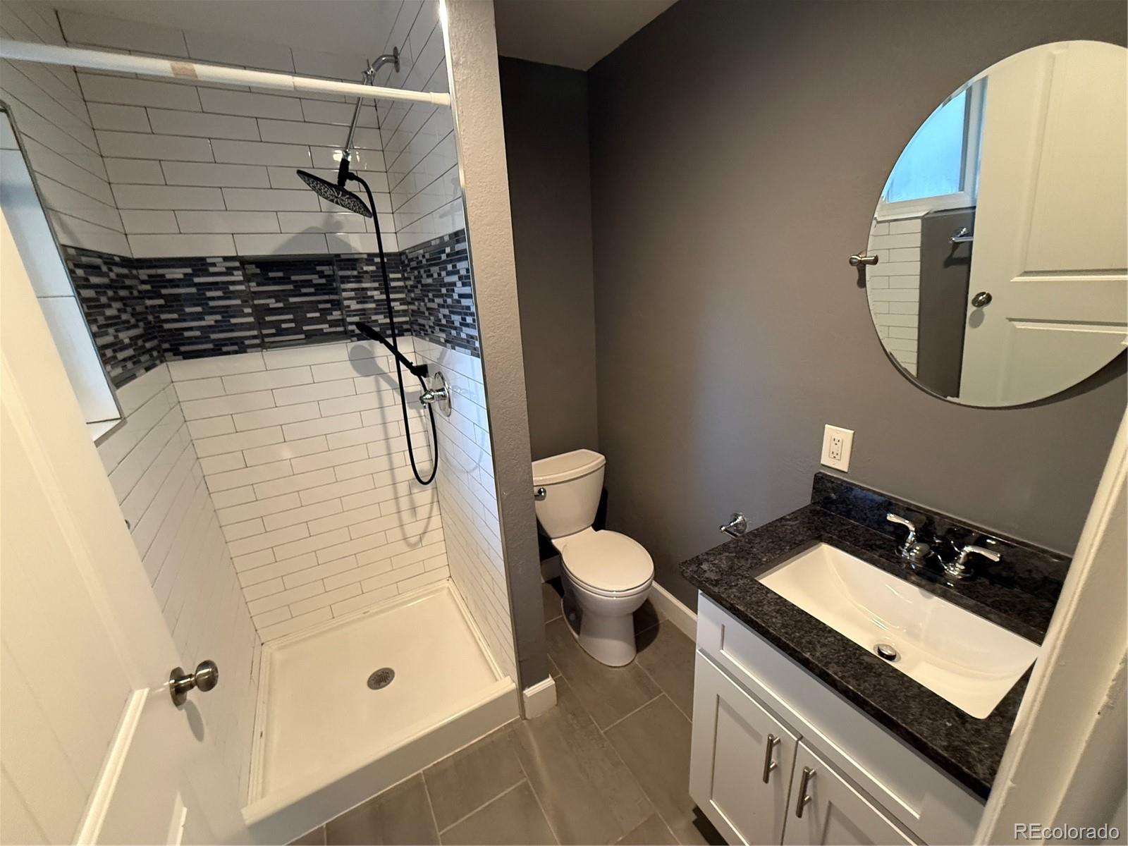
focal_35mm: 14
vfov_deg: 85.7
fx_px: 456
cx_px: 564
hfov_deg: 102.1
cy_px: 423
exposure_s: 1/60
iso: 640
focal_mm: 2.22
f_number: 2.2
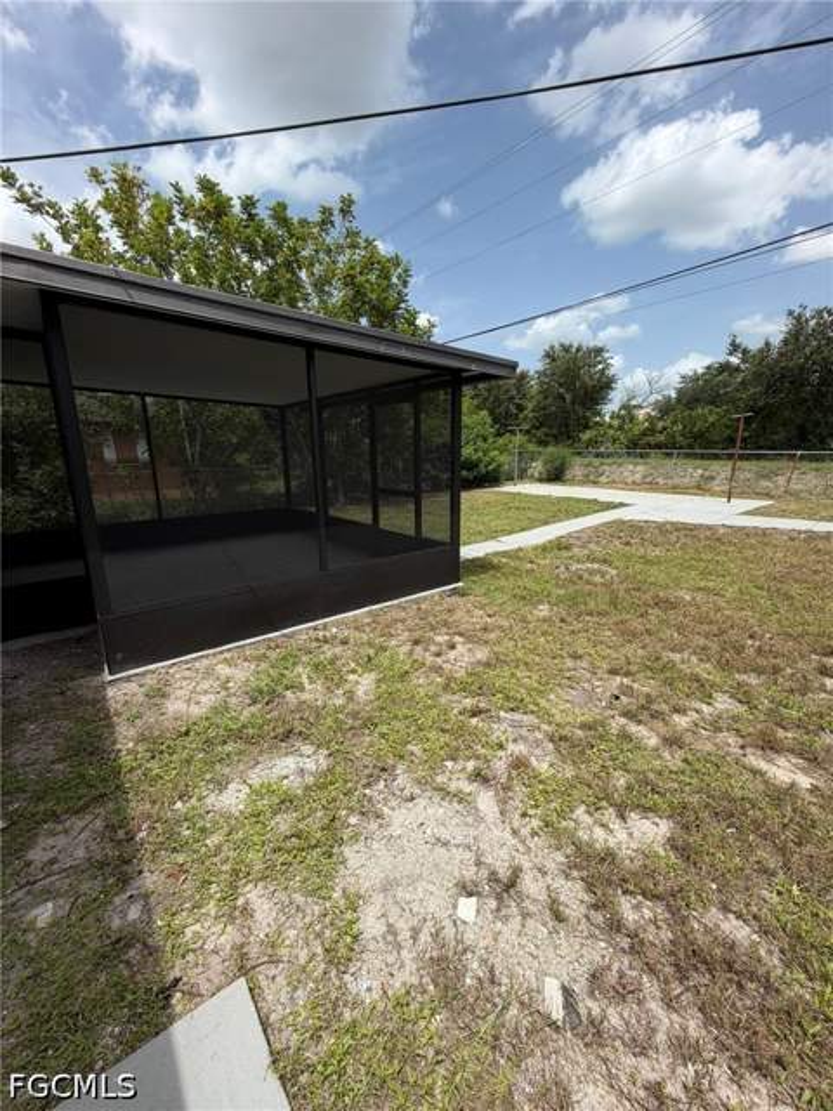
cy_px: 556
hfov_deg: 85.7
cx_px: 416
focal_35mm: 14
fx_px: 449
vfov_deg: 102.1
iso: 20
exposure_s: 1/876
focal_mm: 2.22
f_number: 2.2
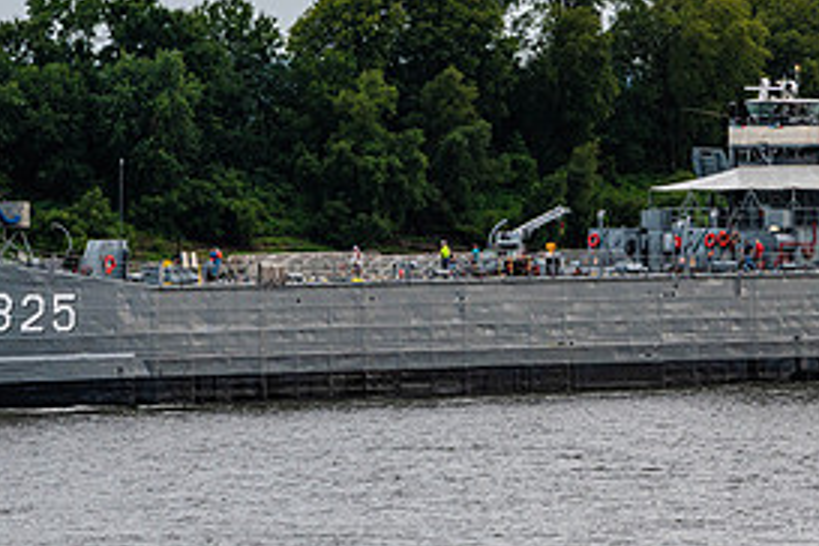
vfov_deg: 3.3
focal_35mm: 414
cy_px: 284
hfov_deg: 5.0
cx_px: 381
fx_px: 9418
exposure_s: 1/160
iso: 720
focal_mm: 190
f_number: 8
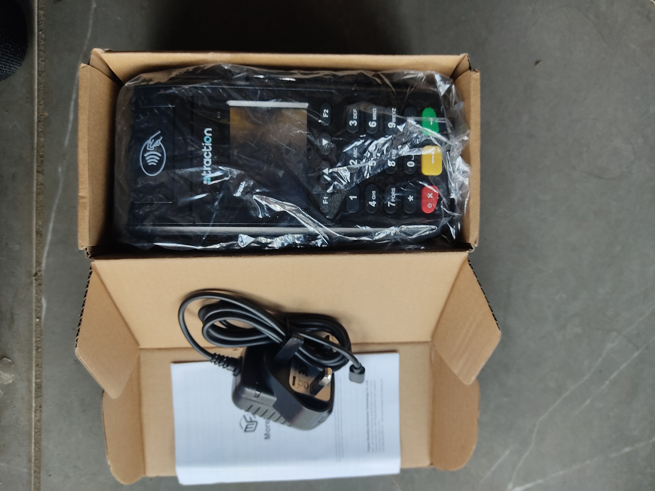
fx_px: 492
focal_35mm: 26
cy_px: 246
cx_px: 328
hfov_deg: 67.3
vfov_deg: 53.1
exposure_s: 1/100
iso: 192
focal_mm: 4.74
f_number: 1.79
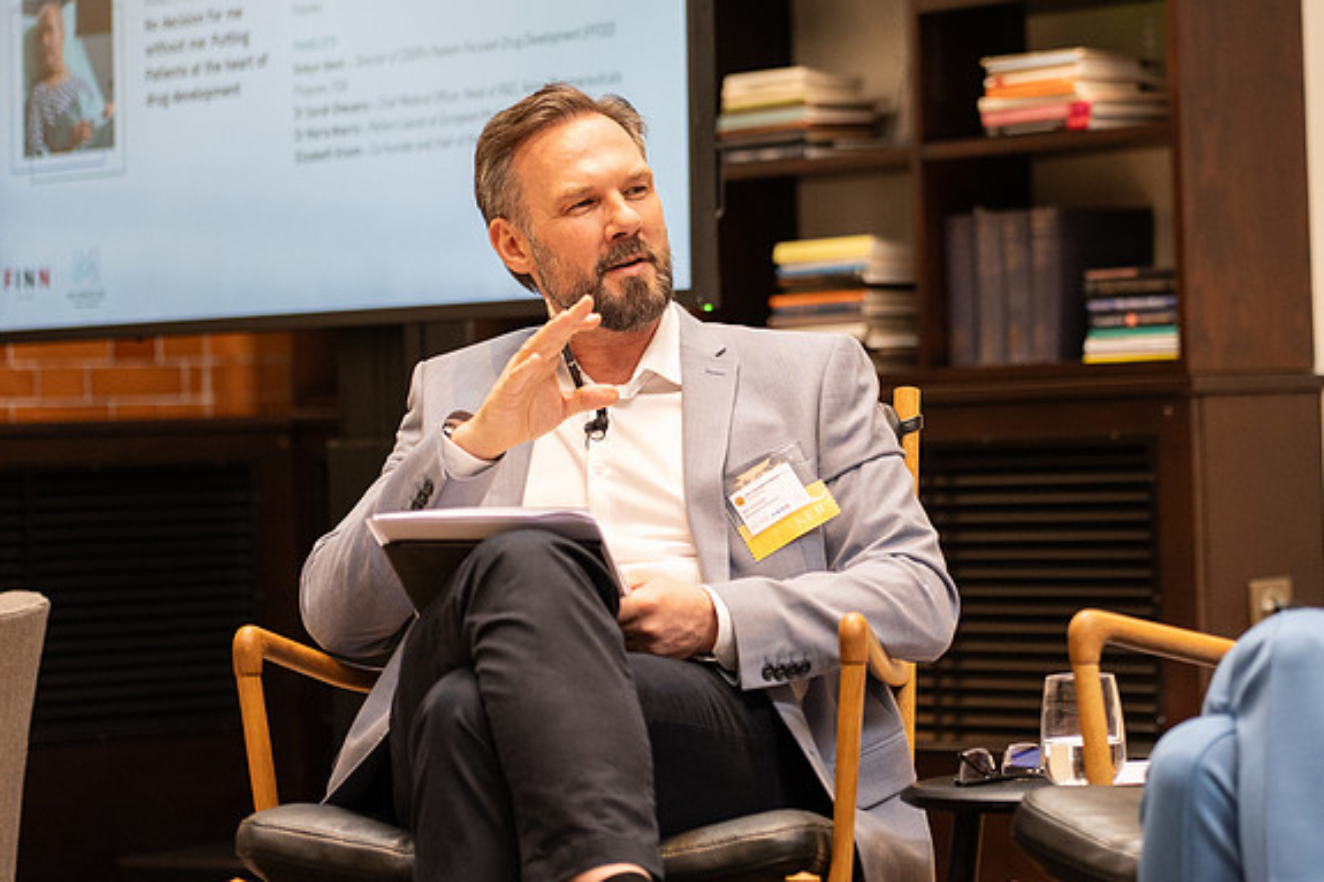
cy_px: 302
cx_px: 871
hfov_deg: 15.4
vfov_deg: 10.3
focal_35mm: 133
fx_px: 4890
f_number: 2.8
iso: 1600
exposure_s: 1/500
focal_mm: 100
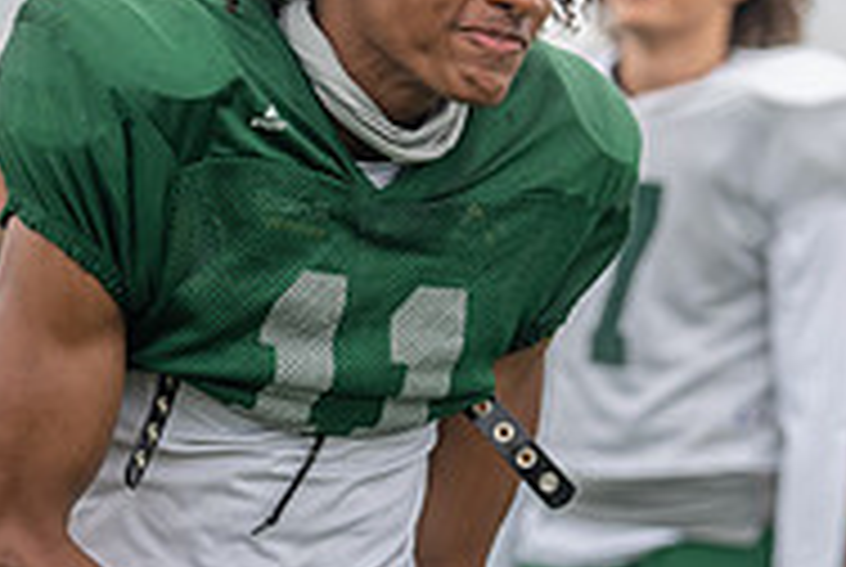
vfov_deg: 4.3
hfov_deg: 6.4
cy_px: 452
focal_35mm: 320
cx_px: 360
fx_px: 7532
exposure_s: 1/1250
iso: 250
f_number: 3.5
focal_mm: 104
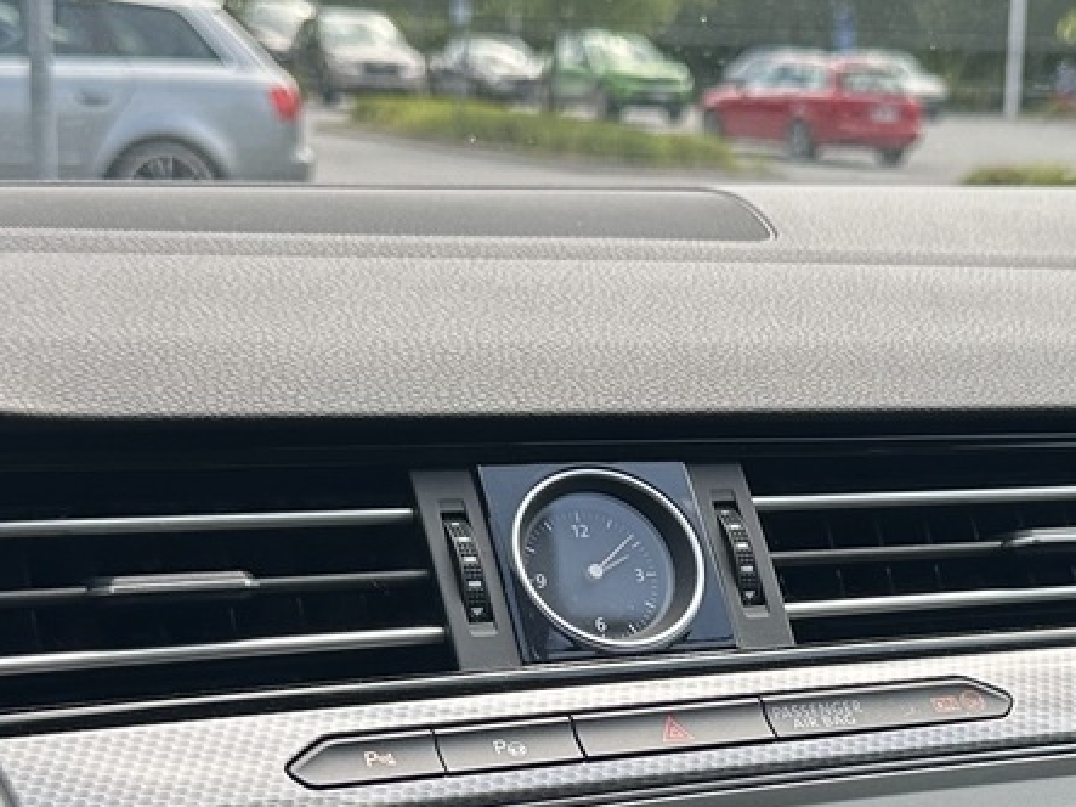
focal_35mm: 78
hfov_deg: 24.9
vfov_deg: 18.4
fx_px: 2424
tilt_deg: -17.1
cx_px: 717
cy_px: 802
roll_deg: -1.5
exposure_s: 1/634
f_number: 1.78
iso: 80
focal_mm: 6.86
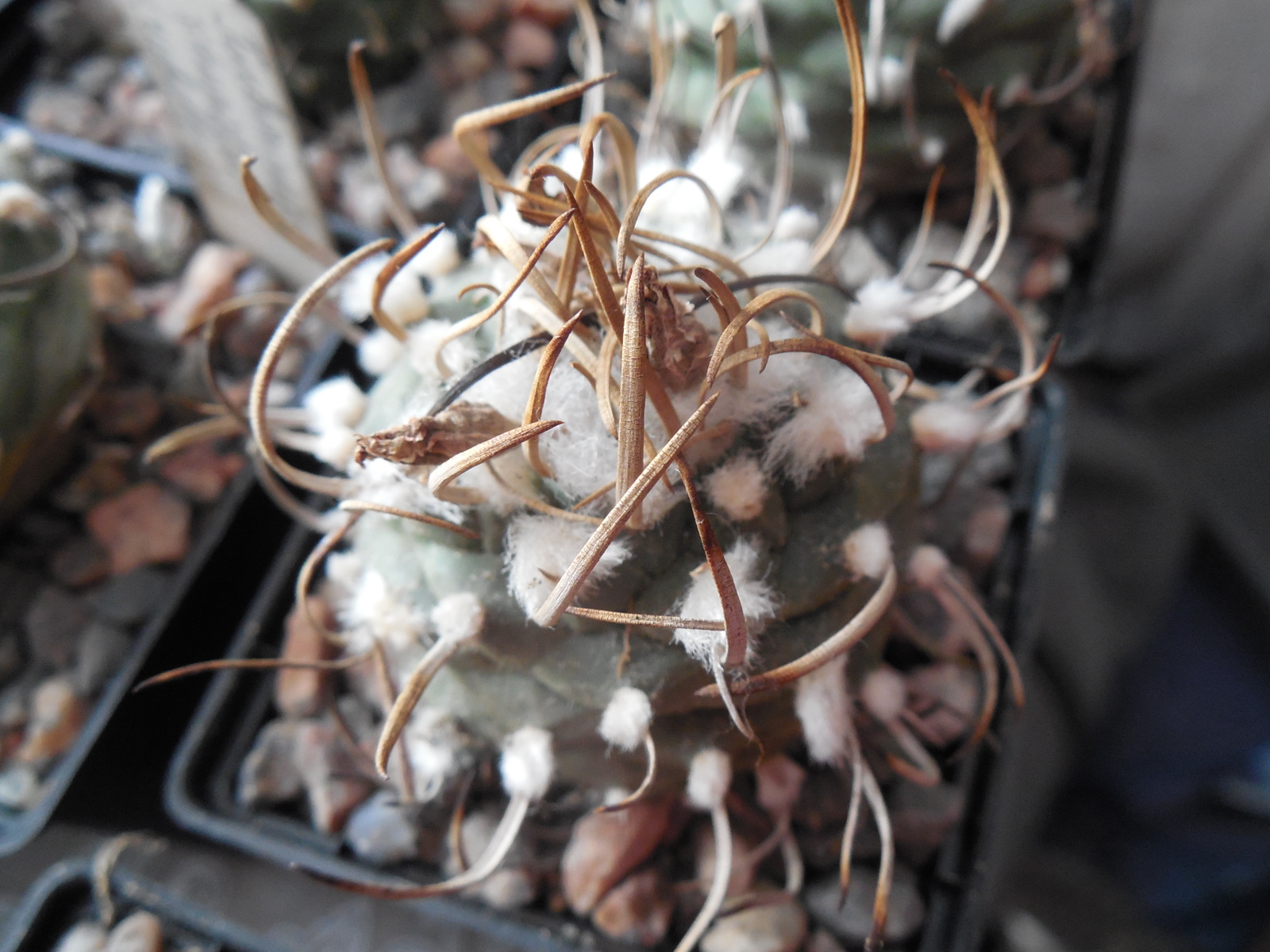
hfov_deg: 58.4
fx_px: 1137
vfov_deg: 45.4
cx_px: 635
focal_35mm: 31
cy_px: 476
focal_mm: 5.6
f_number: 3.6
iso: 400
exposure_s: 1/25
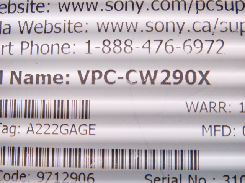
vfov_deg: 36.8
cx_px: 122
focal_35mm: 39
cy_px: 92
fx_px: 276
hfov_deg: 47.9
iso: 63
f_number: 3.5
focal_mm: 6.6
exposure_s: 1/30
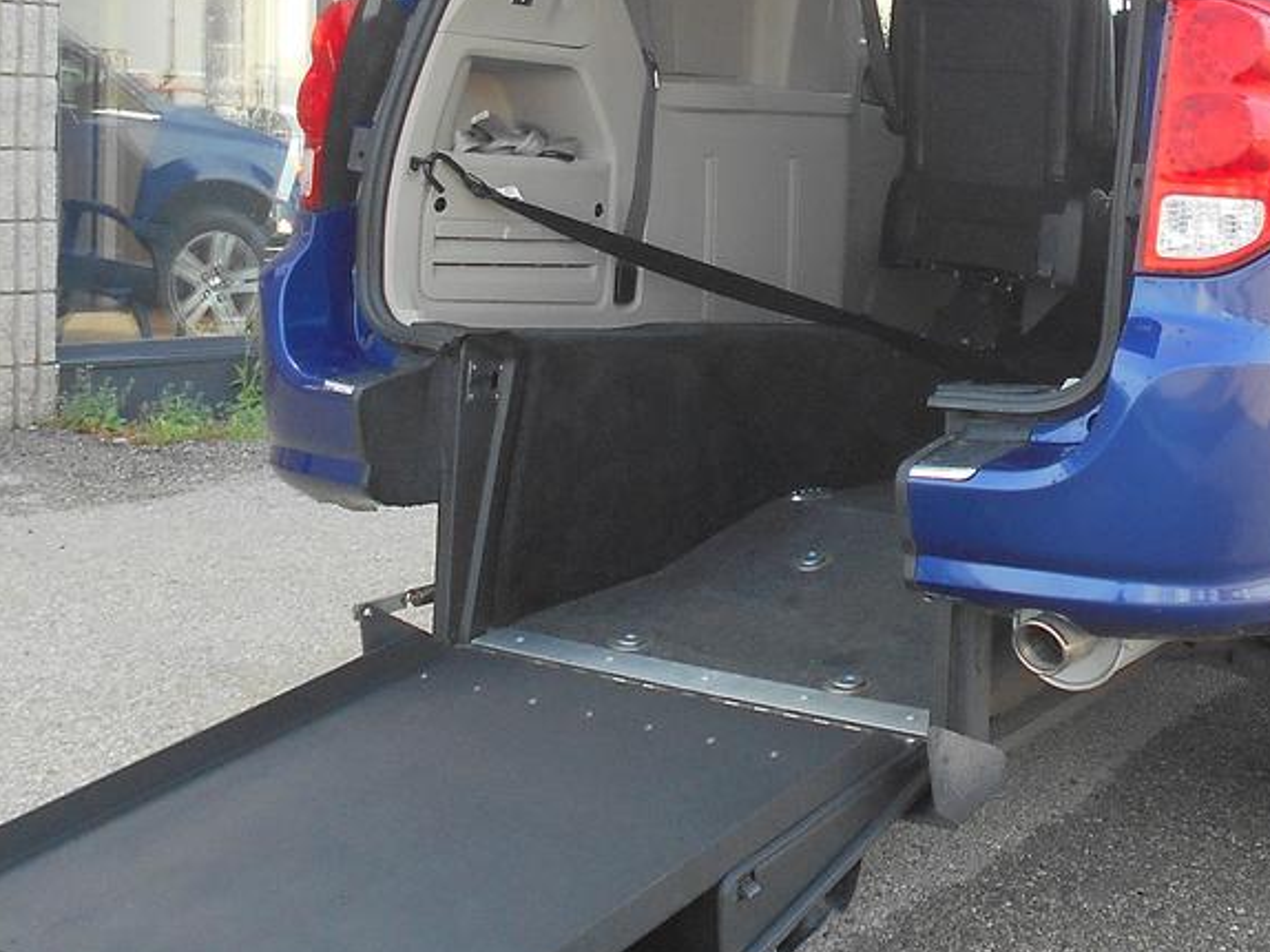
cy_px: 164
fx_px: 2127
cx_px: 914
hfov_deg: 32.8
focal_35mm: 58
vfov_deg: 24.7
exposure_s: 1/160
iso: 80
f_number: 3.2
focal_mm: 4.6
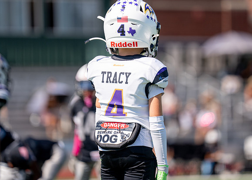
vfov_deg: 5.0
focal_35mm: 287
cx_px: 125
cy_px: 63
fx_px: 2054
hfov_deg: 7.0
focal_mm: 200
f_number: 2.8
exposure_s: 1/5000
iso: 200
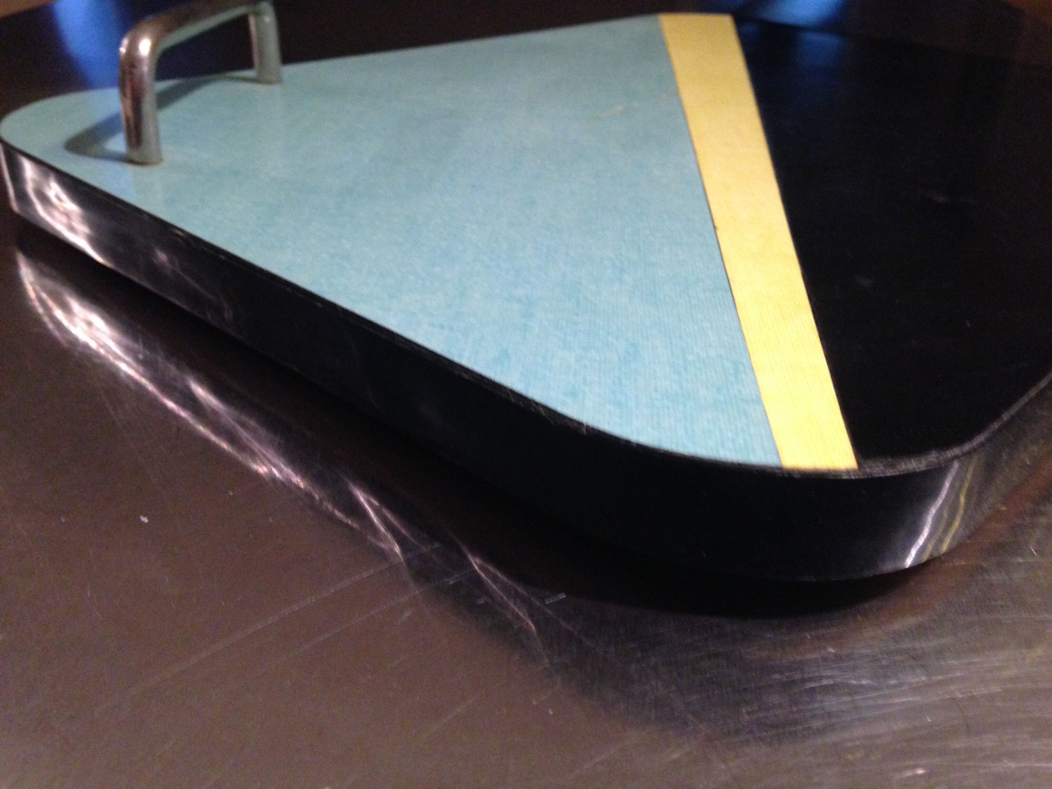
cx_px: 526
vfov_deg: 42.9
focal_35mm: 33
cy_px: 394
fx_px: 1003
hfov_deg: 55.4
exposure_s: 1/17
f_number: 2.4
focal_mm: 4.12
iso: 400
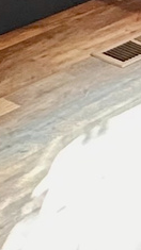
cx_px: 223
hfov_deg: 8.8
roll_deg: +1.1
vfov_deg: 13.1
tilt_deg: -2.6
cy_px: -302
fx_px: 885
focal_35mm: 133
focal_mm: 2.22
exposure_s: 1/60
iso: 640
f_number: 2.2
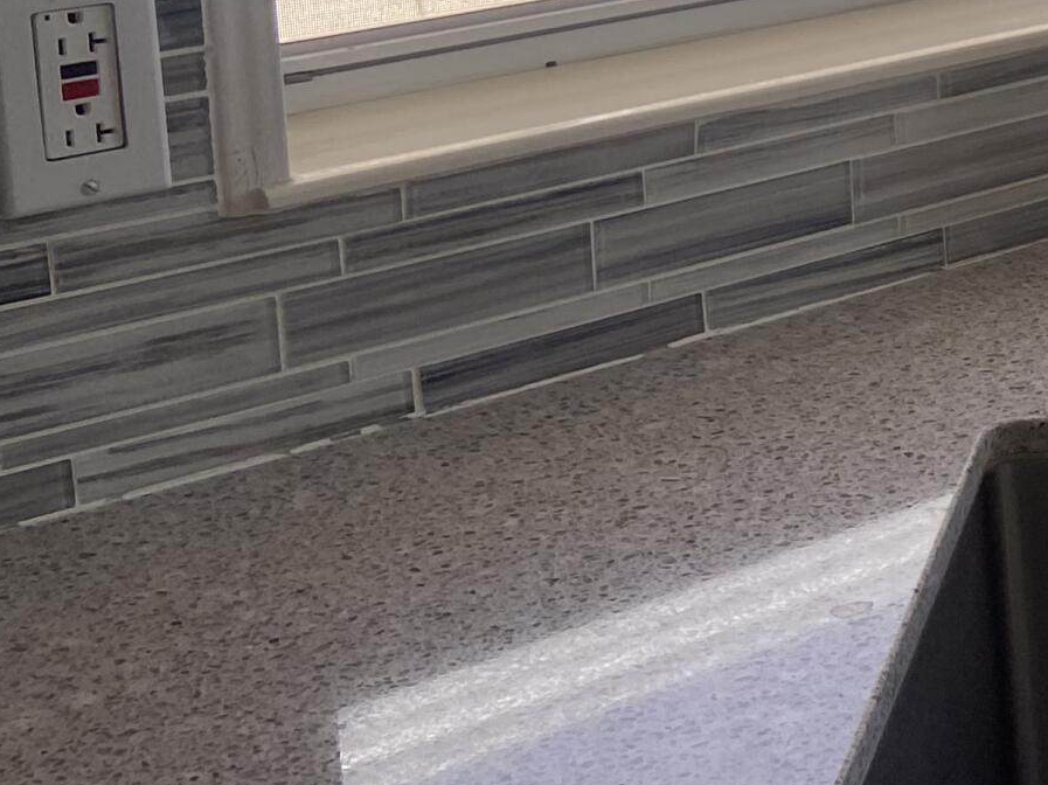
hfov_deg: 19.3
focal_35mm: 87
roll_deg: -0.7
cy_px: -43
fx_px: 2633
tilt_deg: -12.2
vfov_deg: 16.5
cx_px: 1624
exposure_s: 1/208
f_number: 1.8
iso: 32
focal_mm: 4.25
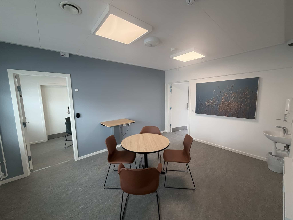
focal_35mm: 14
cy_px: 110
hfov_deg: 102.1
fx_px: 119
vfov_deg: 85.7
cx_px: 146
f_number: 2.2
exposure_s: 1/100
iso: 160
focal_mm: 2.22
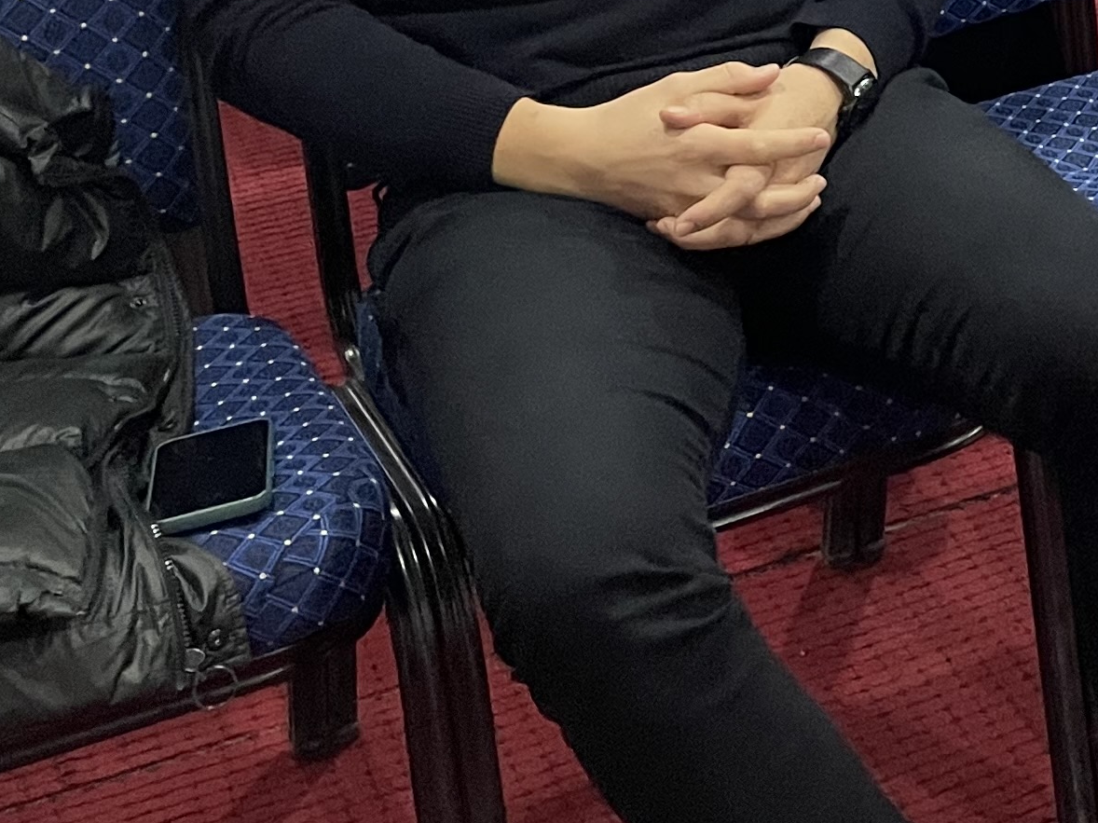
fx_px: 2822
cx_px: 1578
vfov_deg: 15.4
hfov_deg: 19.6
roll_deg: +0.8
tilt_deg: -13.2
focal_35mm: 89
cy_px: -372
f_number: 1.6
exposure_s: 1/60
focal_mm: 4.2
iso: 320
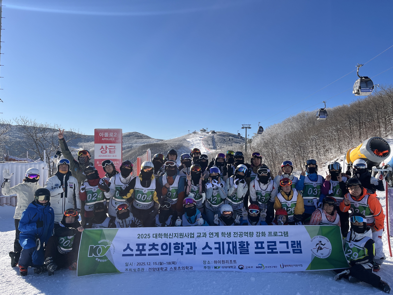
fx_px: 295
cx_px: 196
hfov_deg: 67.3
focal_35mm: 26
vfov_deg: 53.1
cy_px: 148
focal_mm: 5.1
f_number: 1.6
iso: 50
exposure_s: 1/4651
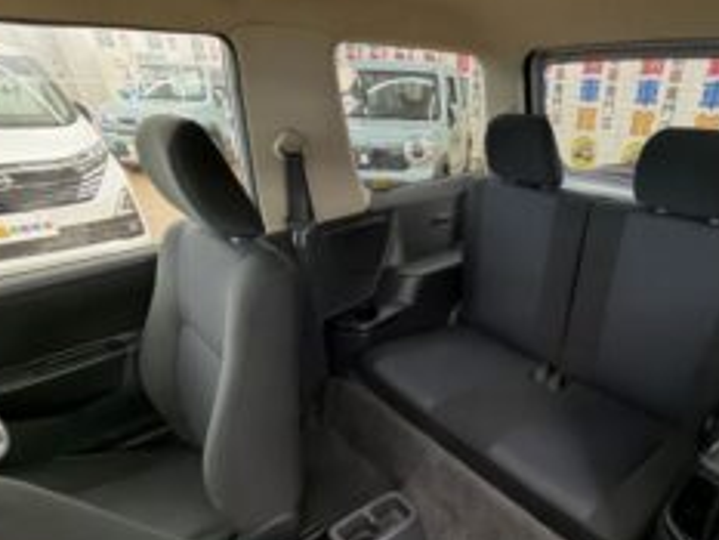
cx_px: 494
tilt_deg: -29.4
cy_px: 347
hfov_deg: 75.8
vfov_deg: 62.3
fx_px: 436
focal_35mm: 21
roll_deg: -1.0
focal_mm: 2.22
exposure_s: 1/50
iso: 640
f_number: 2.2
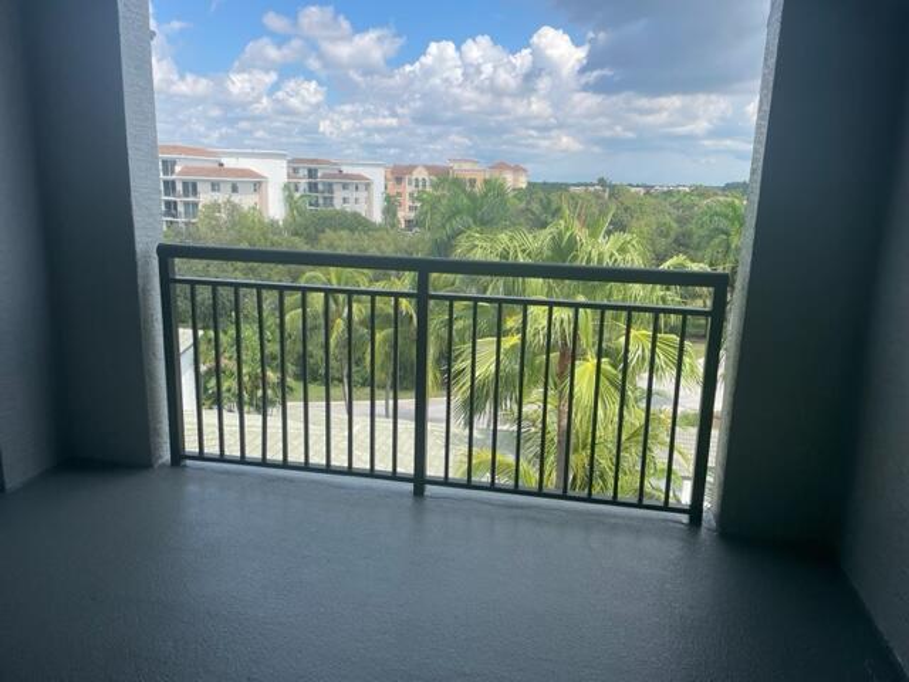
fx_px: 683
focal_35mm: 26
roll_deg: -1.2
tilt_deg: -13.6
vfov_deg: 53.1
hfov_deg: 67.3
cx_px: 454
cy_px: 341
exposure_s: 1/1984
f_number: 1.6
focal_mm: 4.2
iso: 32
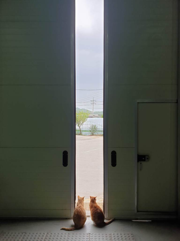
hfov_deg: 53.1
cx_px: 90
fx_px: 180
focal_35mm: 26
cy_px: 120
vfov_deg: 67.3
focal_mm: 4.3
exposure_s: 1/120
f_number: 2.4
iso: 50
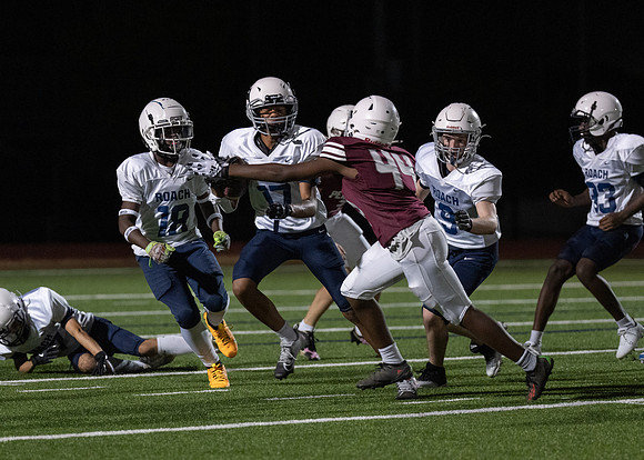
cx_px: 260
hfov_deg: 6.1
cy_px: 293
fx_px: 6005
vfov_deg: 4.4
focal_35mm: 328
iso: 3200
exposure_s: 1/1000
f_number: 2.8
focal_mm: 200
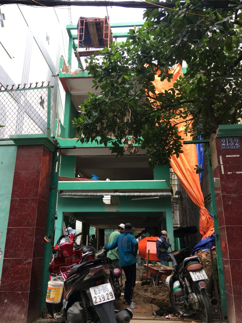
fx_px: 270
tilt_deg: +18.3
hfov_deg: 48.2
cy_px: 162
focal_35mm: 29
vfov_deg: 61.7
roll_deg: -1.0
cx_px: 121
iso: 25
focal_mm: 4.15
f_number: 2.2
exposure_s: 1/100
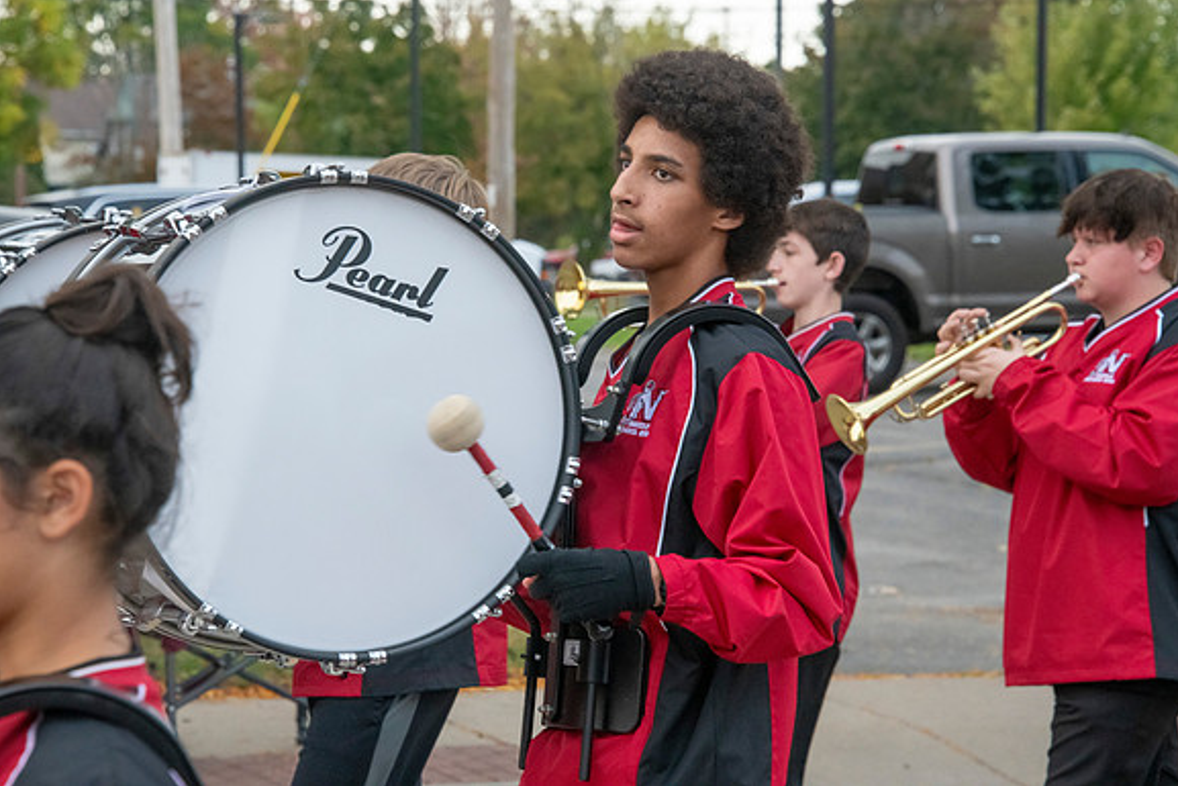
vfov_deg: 7.6
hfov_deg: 11.4
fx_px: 5924
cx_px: 590
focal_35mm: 181
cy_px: 393
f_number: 11
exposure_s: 1/500
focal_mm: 180
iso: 3200
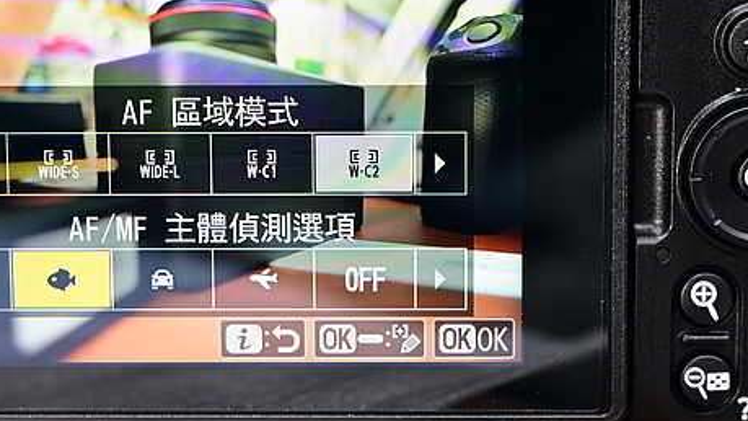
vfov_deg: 13.6
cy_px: 124
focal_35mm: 89
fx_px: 1765
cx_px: 419
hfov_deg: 23.9
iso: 800
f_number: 5.6
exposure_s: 1/50
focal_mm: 50
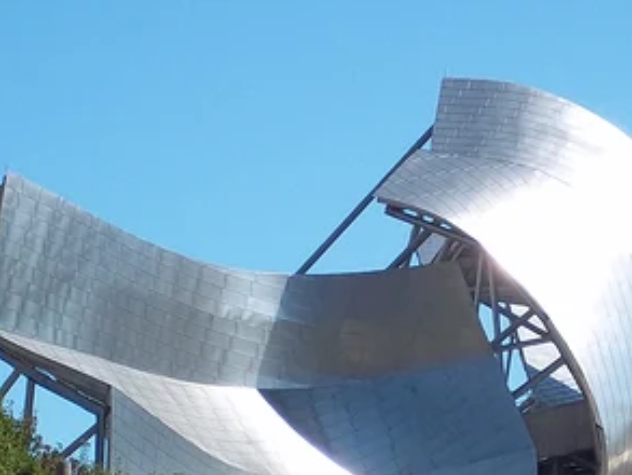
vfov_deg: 5.0
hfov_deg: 6.7
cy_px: 460
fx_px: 5388
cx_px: 505
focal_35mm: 295
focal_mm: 19.5
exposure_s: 1/400
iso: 80
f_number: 5.6
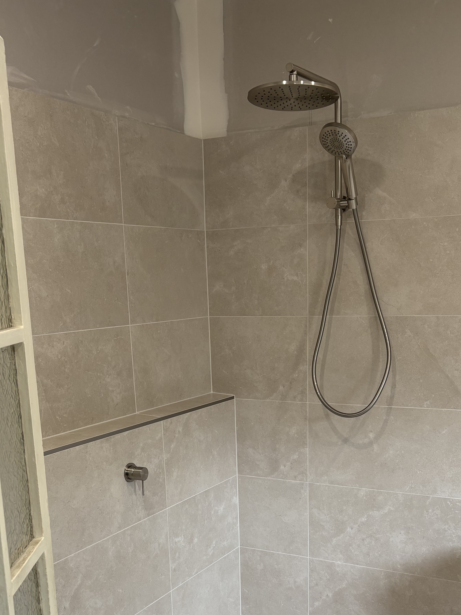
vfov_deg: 42.7
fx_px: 746
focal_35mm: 42
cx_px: 248
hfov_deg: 34.3
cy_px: 493
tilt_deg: -14.6
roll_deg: +1.1
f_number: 1.6
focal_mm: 5.96
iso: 80
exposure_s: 1/100
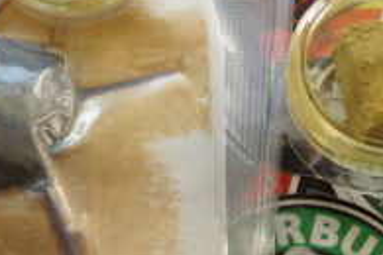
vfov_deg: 11.1
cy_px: 97
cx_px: 39
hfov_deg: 16.3
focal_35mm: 124
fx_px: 1319
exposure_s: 1/125
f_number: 5
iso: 400
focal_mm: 21
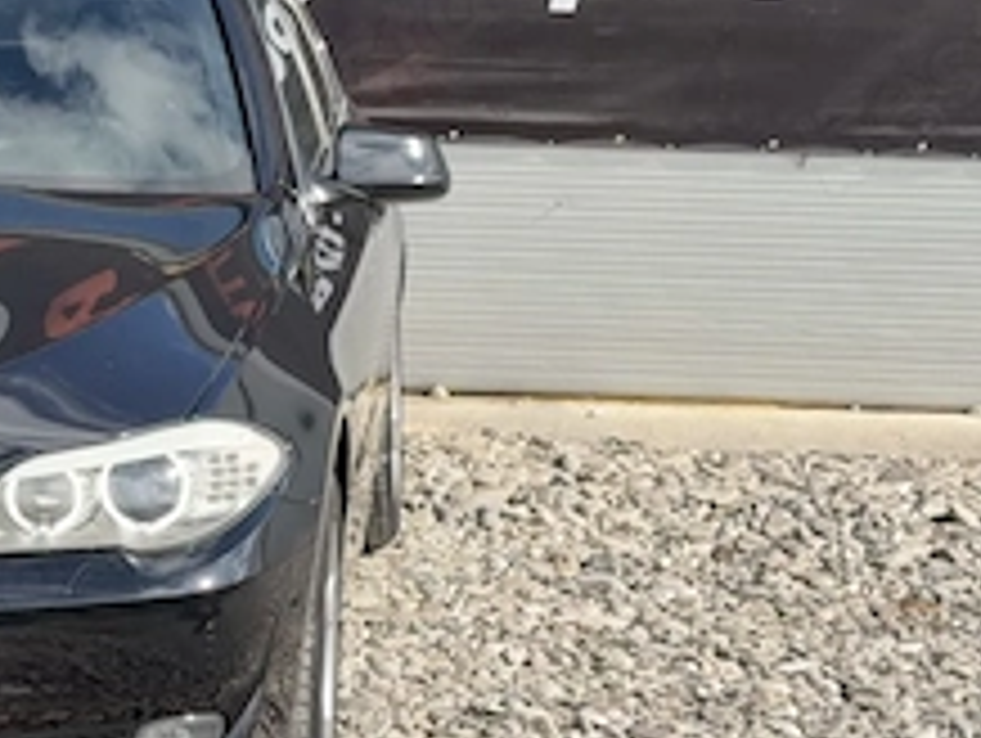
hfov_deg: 14.9
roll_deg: -1.0
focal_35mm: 132
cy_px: 32
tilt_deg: -2.7
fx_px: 3745
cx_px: 252
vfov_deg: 11.2
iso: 64
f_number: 1.78
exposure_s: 1/2494
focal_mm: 6.76
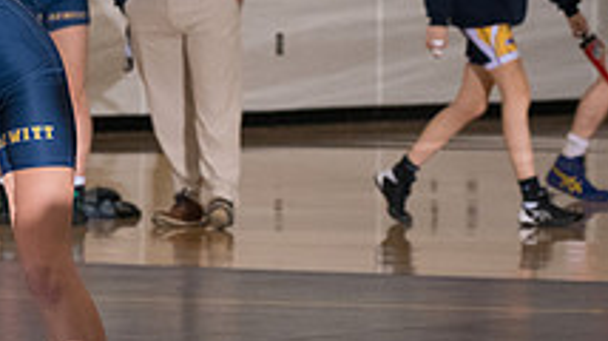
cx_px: -182
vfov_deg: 2.6
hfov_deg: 4.6
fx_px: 7555
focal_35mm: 469
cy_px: 202
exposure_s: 1/250
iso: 2000
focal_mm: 110
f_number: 5.6
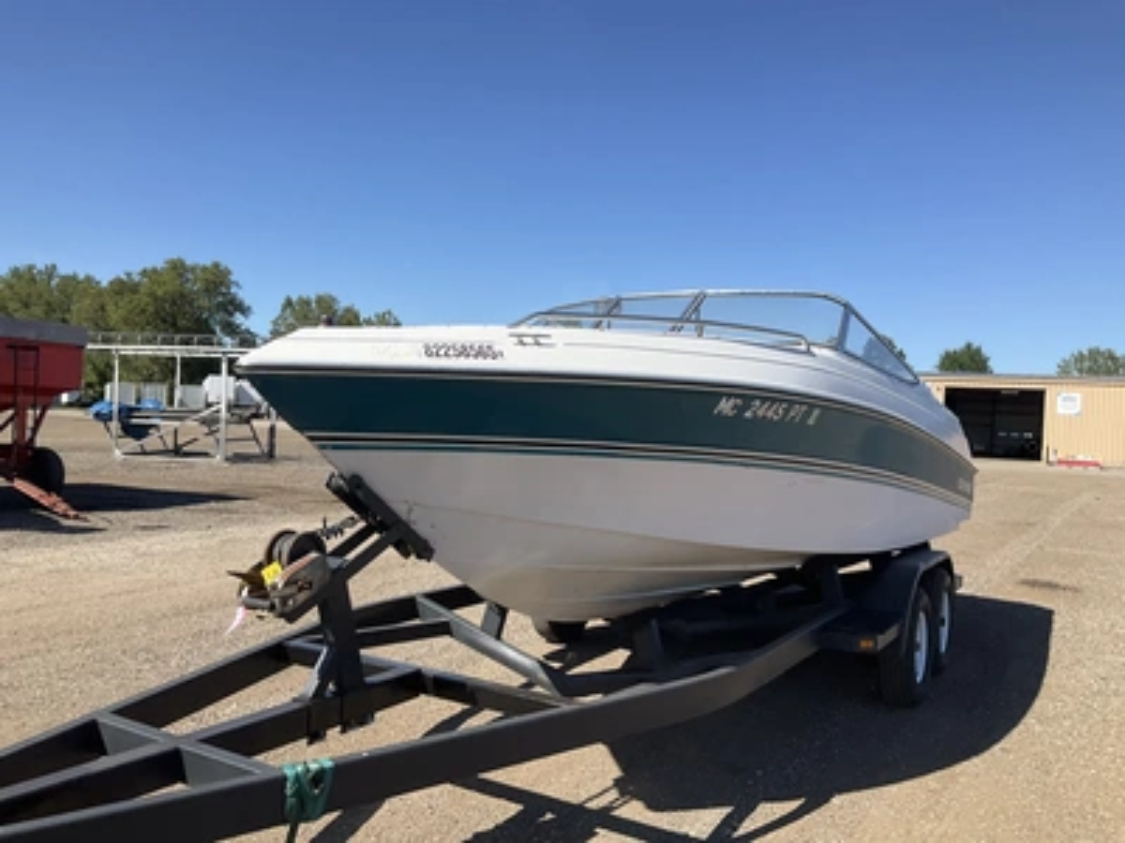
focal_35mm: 29
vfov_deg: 48.2
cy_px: 422
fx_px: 942
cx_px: 562
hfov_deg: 61.7
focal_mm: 3
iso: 25
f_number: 1.8
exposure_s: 1/1534
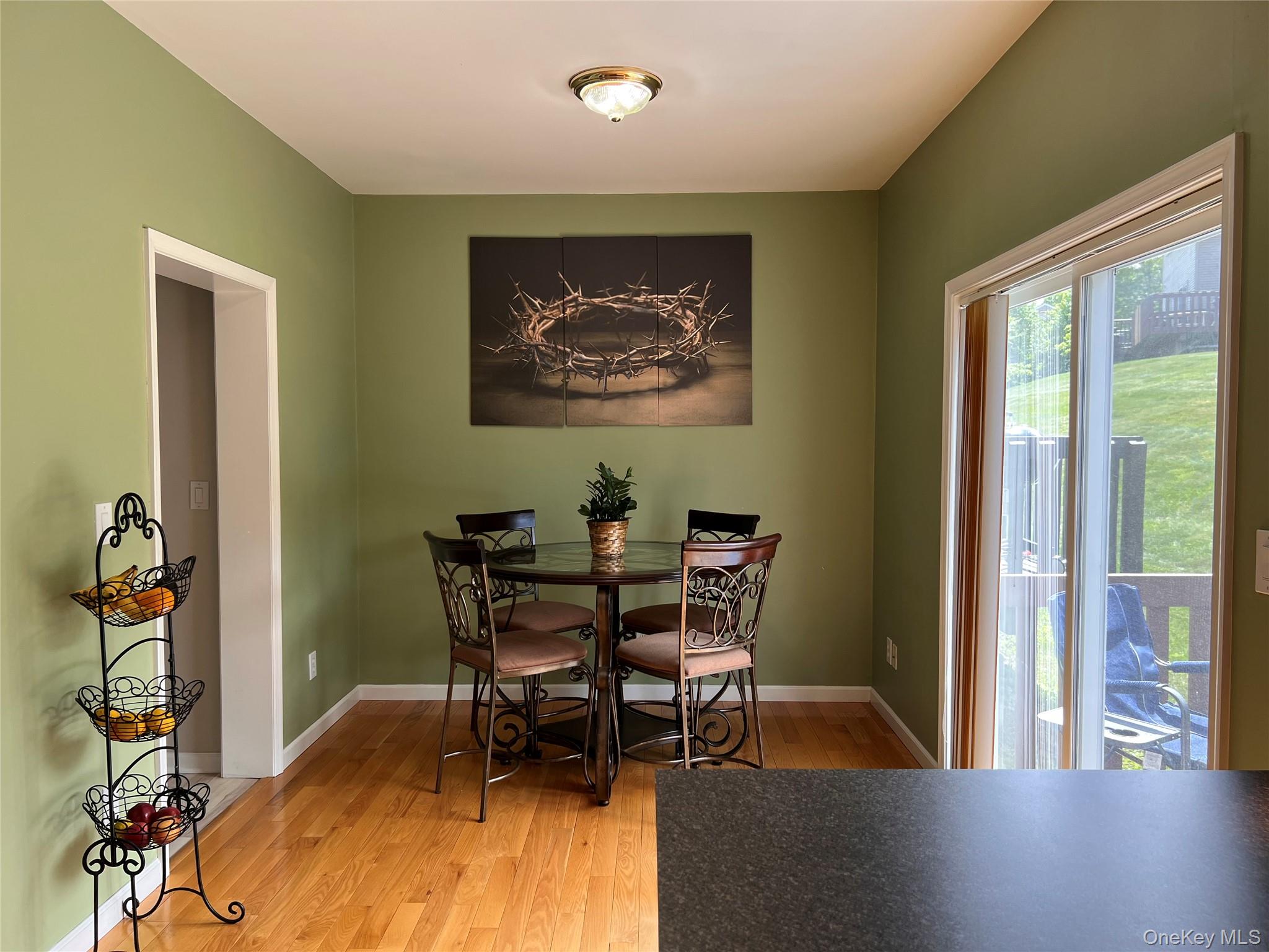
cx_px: 634
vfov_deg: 53.1
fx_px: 953
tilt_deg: -2.9
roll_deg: +0.0
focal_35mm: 26
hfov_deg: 67.3
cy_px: 476
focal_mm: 5.7
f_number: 1.5
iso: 50
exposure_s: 1/120
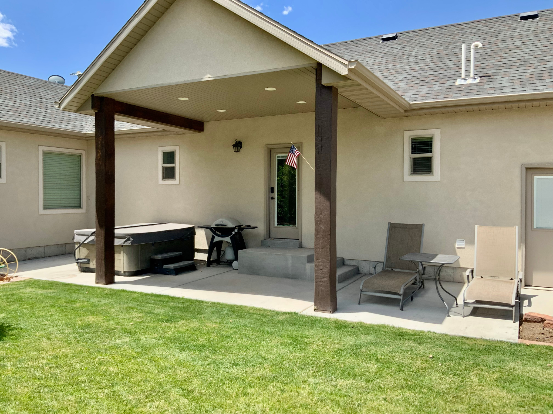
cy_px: 207
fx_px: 463
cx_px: 276
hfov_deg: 61.7
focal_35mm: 29
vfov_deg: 48.2
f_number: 1.8
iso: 16
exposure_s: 1/1168
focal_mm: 3
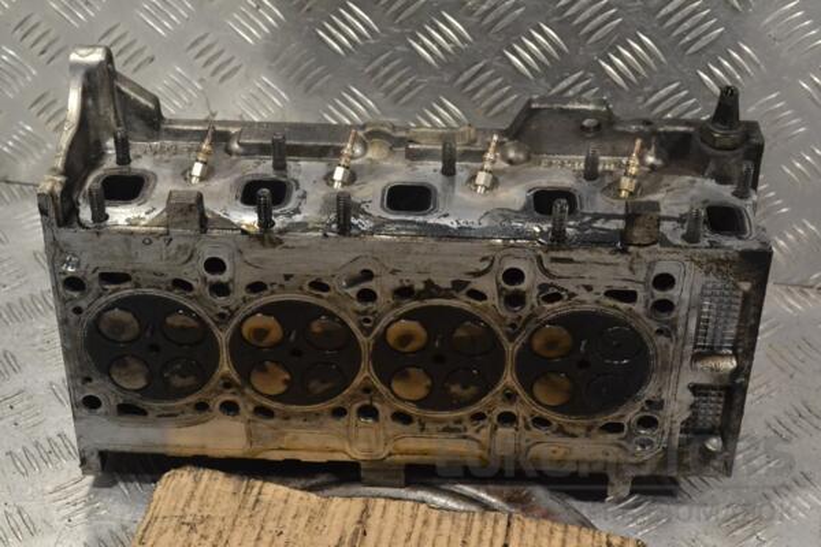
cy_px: 274
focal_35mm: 60
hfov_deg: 33.4
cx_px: 410
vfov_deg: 22.6
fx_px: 1368
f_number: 8
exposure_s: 1/250
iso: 3200
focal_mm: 40
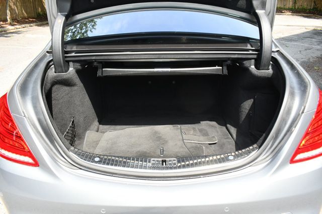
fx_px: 241
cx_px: 161
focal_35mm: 27
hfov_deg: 67.4
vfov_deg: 47.9
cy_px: 107
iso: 320
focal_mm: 18
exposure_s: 1/250
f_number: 5.6
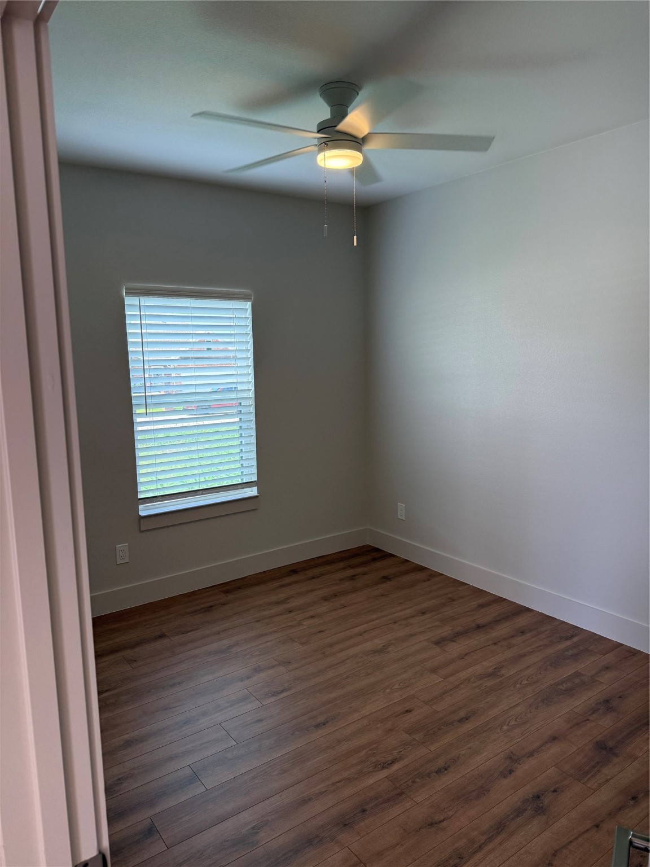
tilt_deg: -6.4
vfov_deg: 71.6
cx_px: 325
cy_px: 434
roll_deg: +1.0
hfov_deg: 56.8
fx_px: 601
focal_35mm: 24
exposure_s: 1/240
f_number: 1.78
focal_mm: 6.76
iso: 200
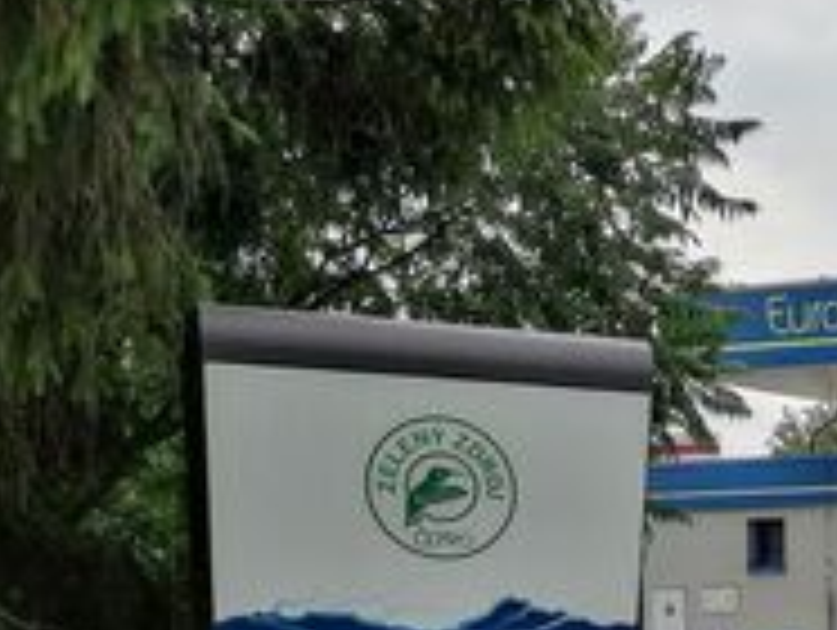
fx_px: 1961
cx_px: 1161
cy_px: 810
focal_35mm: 81
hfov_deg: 21.2
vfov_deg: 17.2
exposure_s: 1/1965
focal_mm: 5.3
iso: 50
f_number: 1.8
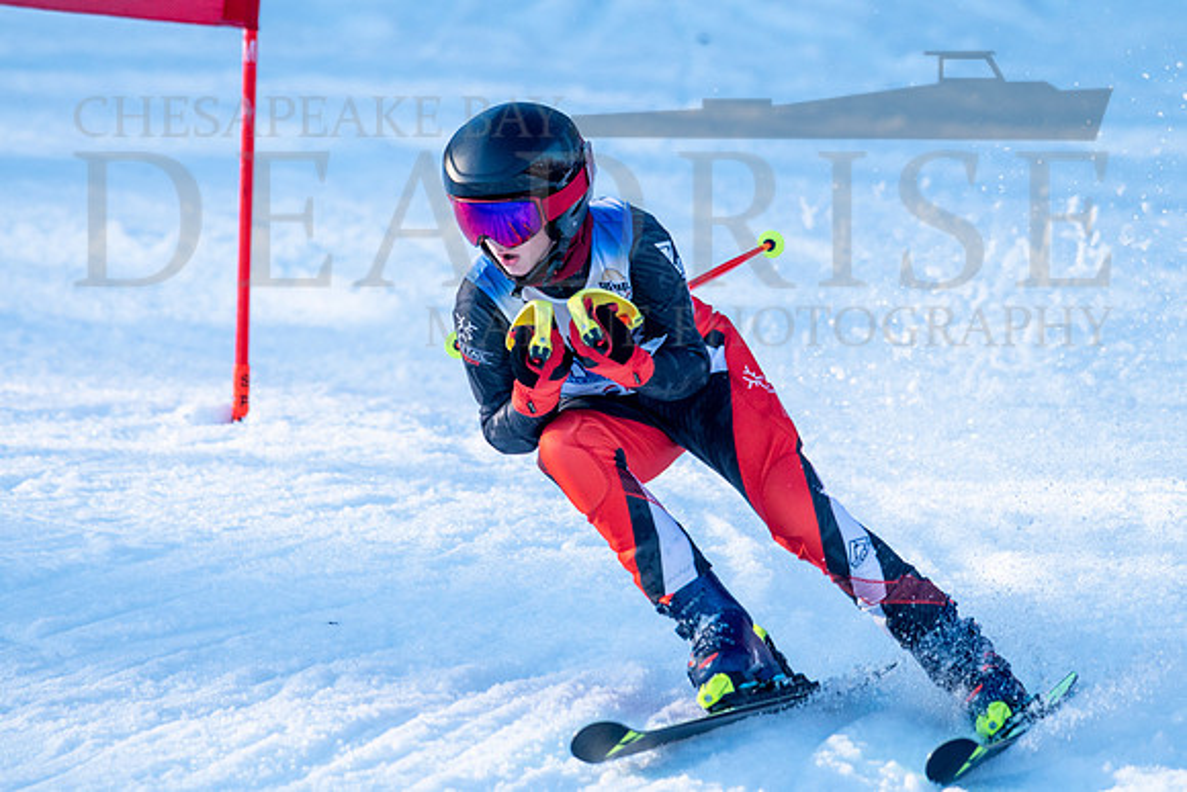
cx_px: 593
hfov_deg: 3.2
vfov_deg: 2.1
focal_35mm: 640
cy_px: 340
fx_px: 21118
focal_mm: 560
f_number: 8
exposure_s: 1/2000
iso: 1250
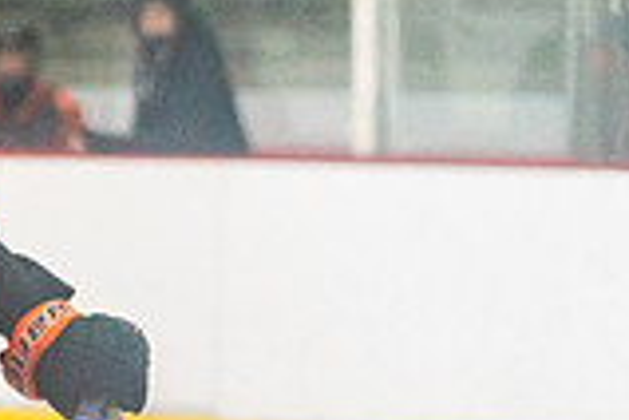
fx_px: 8648
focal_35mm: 495
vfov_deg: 2.8
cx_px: -618
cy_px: 772
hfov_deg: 4.1
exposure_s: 1/1250
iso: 3200
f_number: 2.8
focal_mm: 103
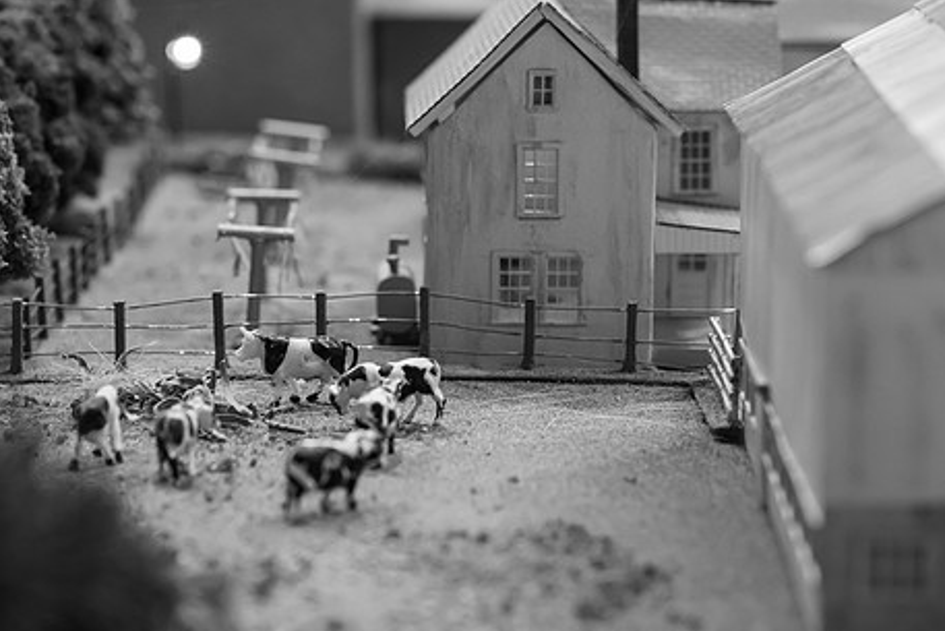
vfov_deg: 9.4
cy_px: 268
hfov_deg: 14.0
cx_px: 385
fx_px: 3833
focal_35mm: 146
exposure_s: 1/80
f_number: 7.1
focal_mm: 115
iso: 3200
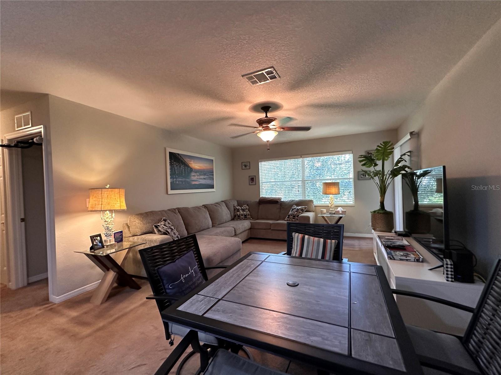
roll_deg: -0.6
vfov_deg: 85.6
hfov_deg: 102.1
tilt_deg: +0.3
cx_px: 250
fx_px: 203
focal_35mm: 14
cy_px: 188
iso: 320
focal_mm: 2.22
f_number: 2.2
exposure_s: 1/60
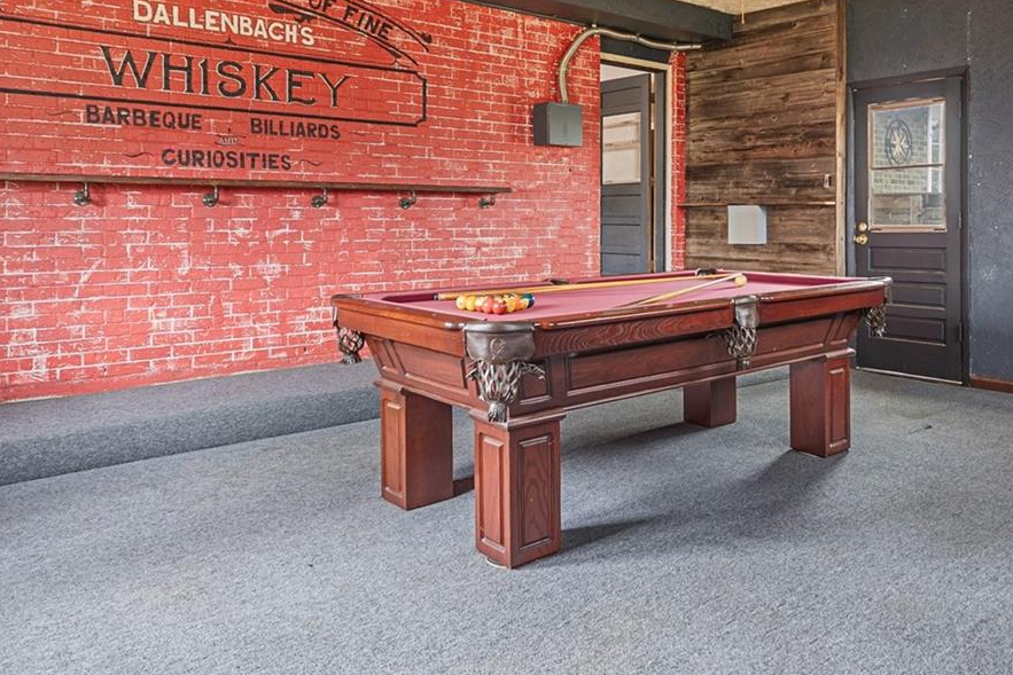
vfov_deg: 44.1
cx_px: 634
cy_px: 205
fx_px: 816
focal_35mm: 29
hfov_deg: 62.7
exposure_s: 25
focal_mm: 16
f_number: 8
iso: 200
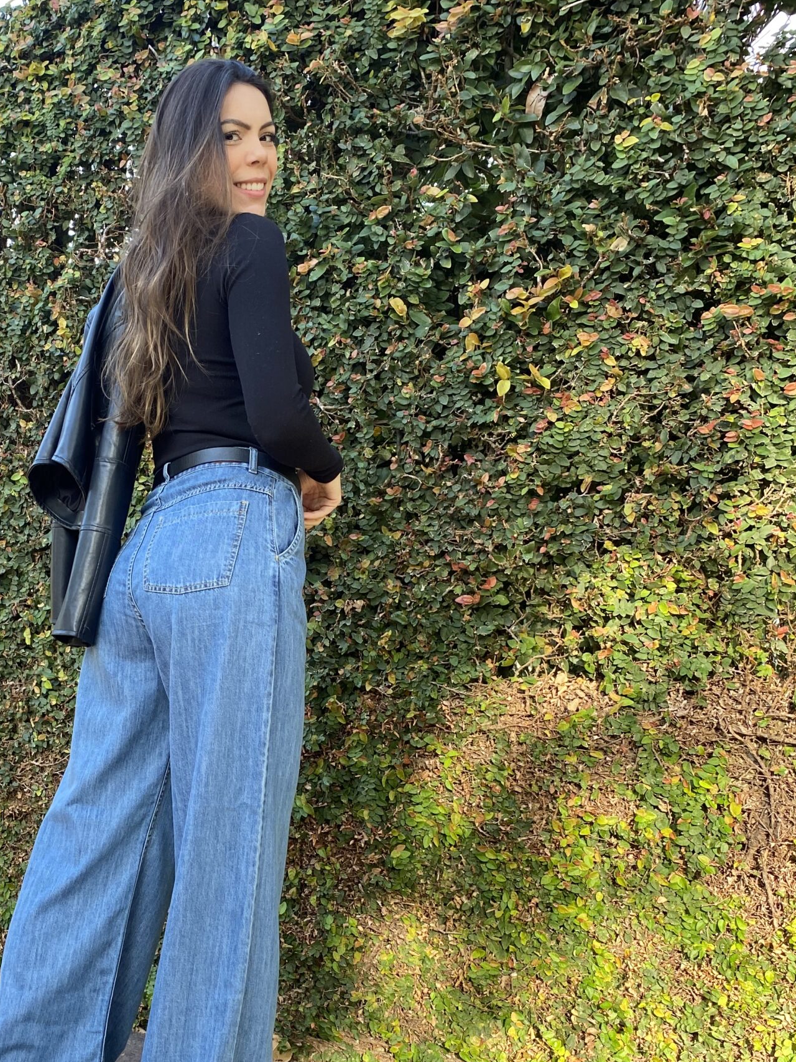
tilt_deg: +5.5
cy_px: 635
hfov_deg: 36.0
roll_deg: +0.1
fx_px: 1196
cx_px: 205
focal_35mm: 39
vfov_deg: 47.6
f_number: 1.8
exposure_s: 1/122
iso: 50
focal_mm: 4.25
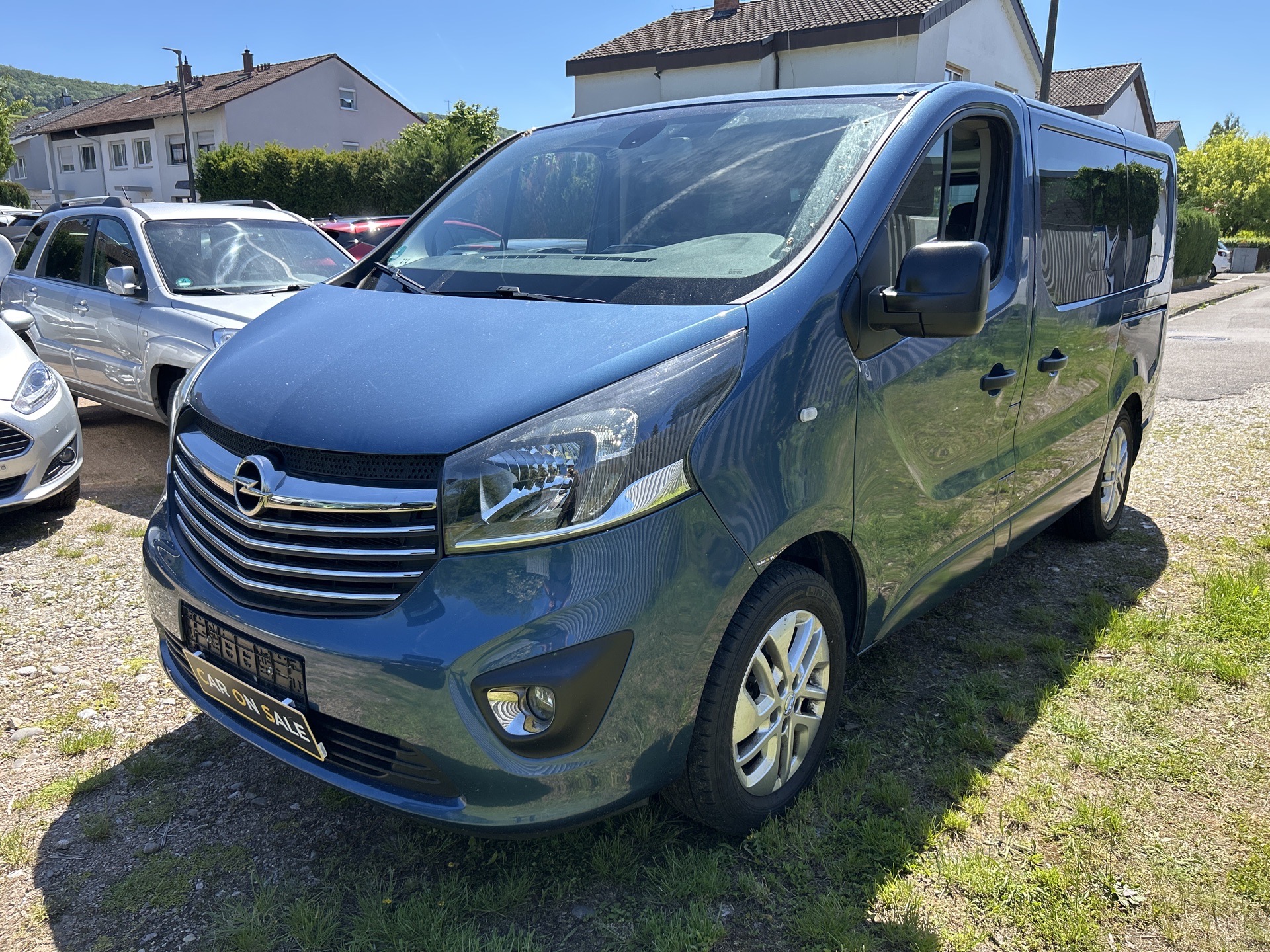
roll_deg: -0.7
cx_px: 635
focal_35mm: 26
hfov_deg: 67.3
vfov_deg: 53.1
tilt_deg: -13.8
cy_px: 476
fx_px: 954
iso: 50
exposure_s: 1/1280
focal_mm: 5.7
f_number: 1.5
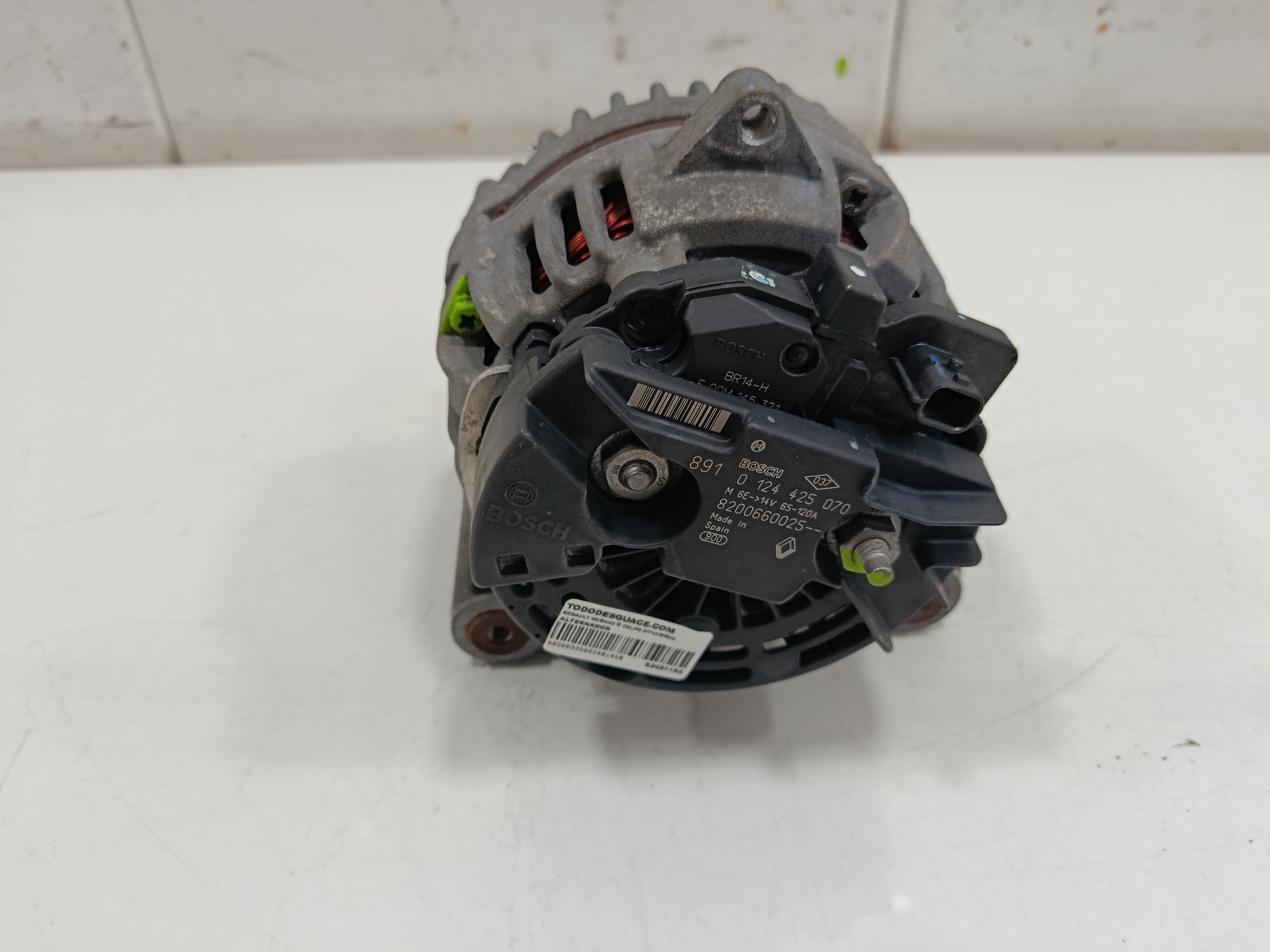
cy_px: 476
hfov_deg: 71.6
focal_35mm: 24
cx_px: 635
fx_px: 881
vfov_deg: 56.8
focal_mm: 5.24
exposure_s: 1/100
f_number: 1.7
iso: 1147
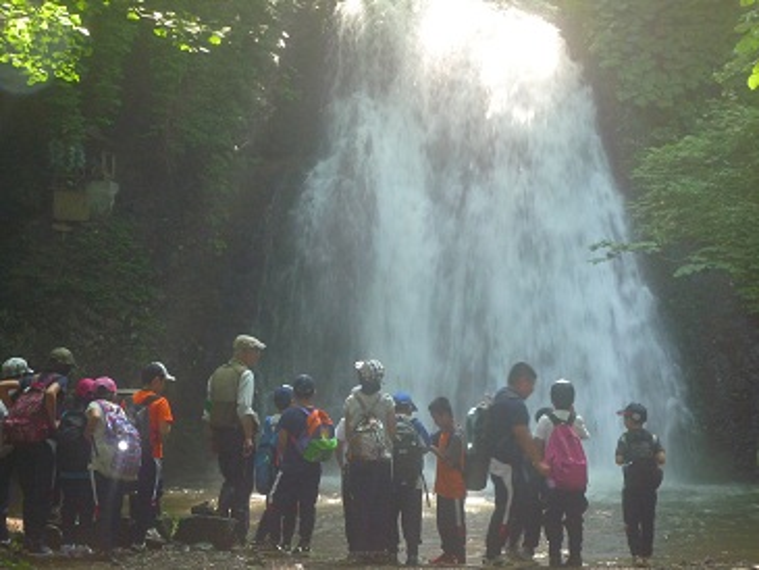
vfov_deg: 21.0
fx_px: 1535
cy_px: 285
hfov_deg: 27.8
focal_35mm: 70
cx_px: 380
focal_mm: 12.2
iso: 320
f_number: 4.9
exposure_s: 1/40
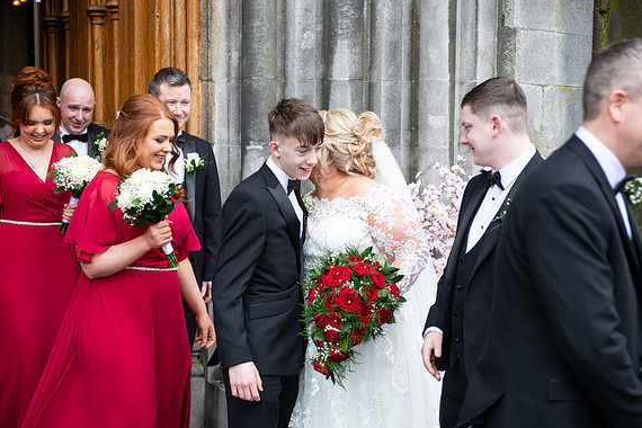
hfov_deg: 35.6
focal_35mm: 56
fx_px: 999
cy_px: 212
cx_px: 324
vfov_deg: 24.2
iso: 125
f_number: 3.5
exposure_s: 1/160
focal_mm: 55
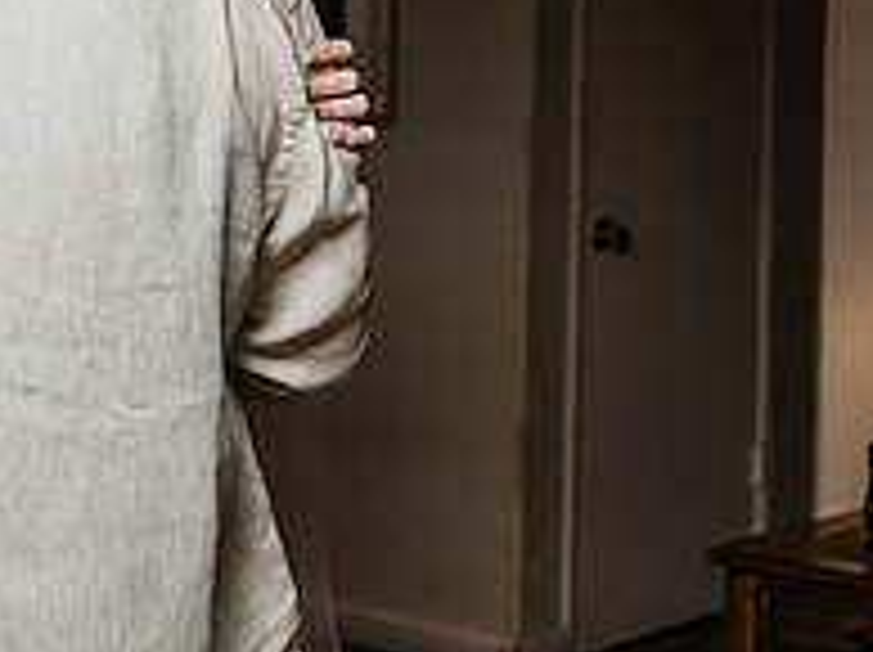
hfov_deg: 16.0
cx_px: 150
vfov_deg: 11.9
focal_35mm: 122
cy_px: -48
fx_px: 3073
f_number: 2.8
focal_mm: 38
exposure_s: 1/400
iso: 1000
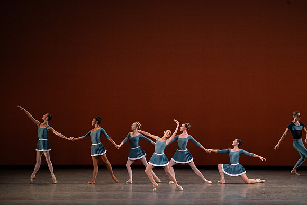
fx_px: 1578
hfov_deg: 11.1
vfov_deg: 7.4
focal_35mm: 185
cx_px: 154
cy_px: 102
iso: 5000
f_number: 9
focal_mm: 185
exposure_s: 1/400
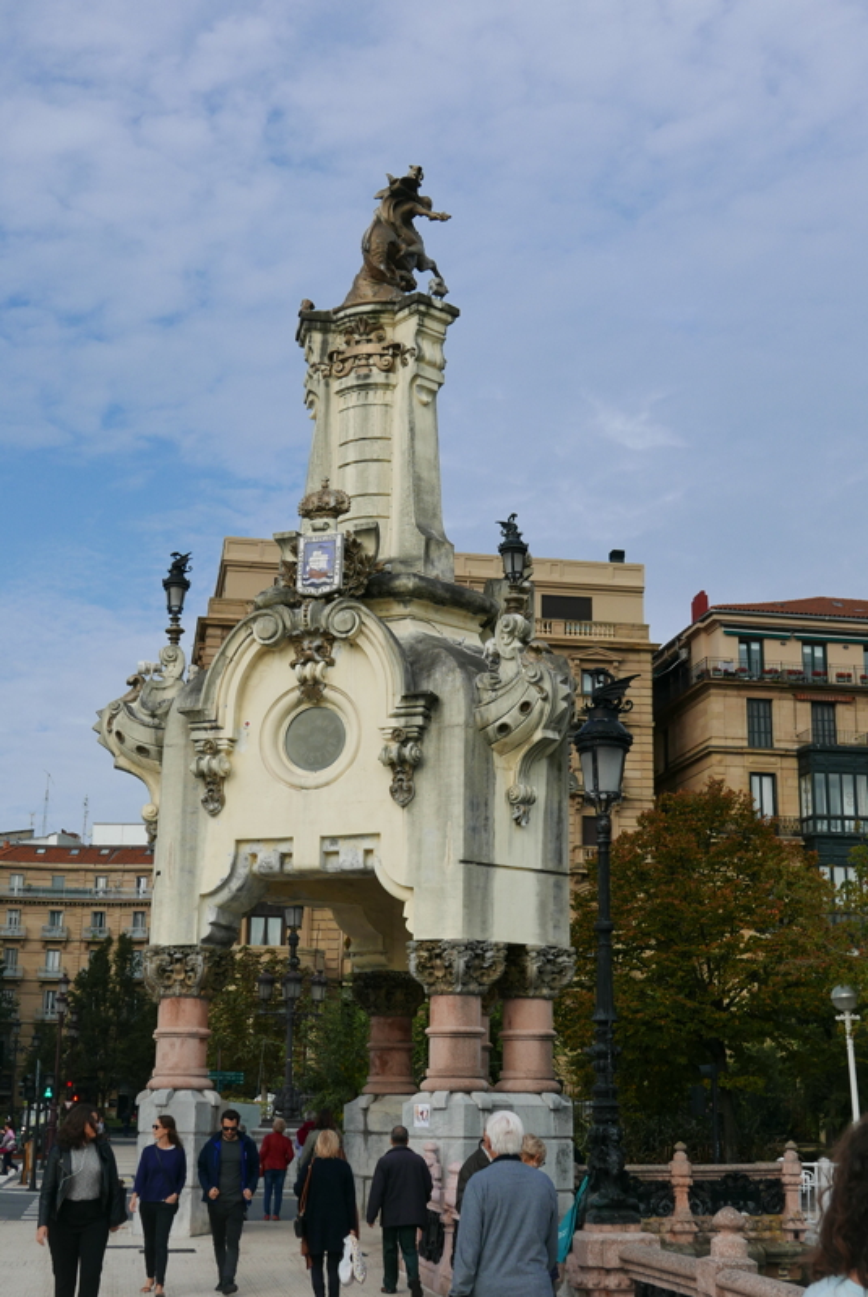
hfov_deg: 28.7
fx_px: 1696
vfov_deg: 41.9
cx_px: 434
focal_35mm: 47
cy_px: 648
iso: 200
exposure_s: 1/1000
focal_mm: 21.3
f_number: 5.6
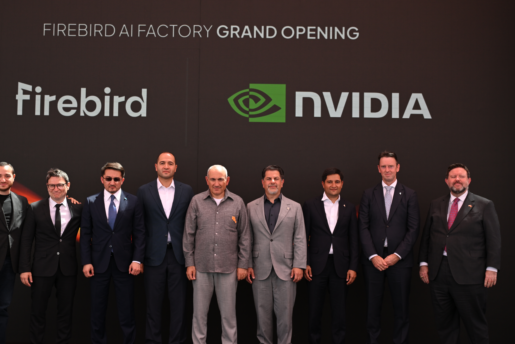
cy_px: 181
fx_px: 687
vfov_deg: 28.1
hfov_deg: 41.0
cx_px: 214
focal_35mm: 48
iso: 320
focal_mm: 40
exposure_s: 1/640
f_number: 5
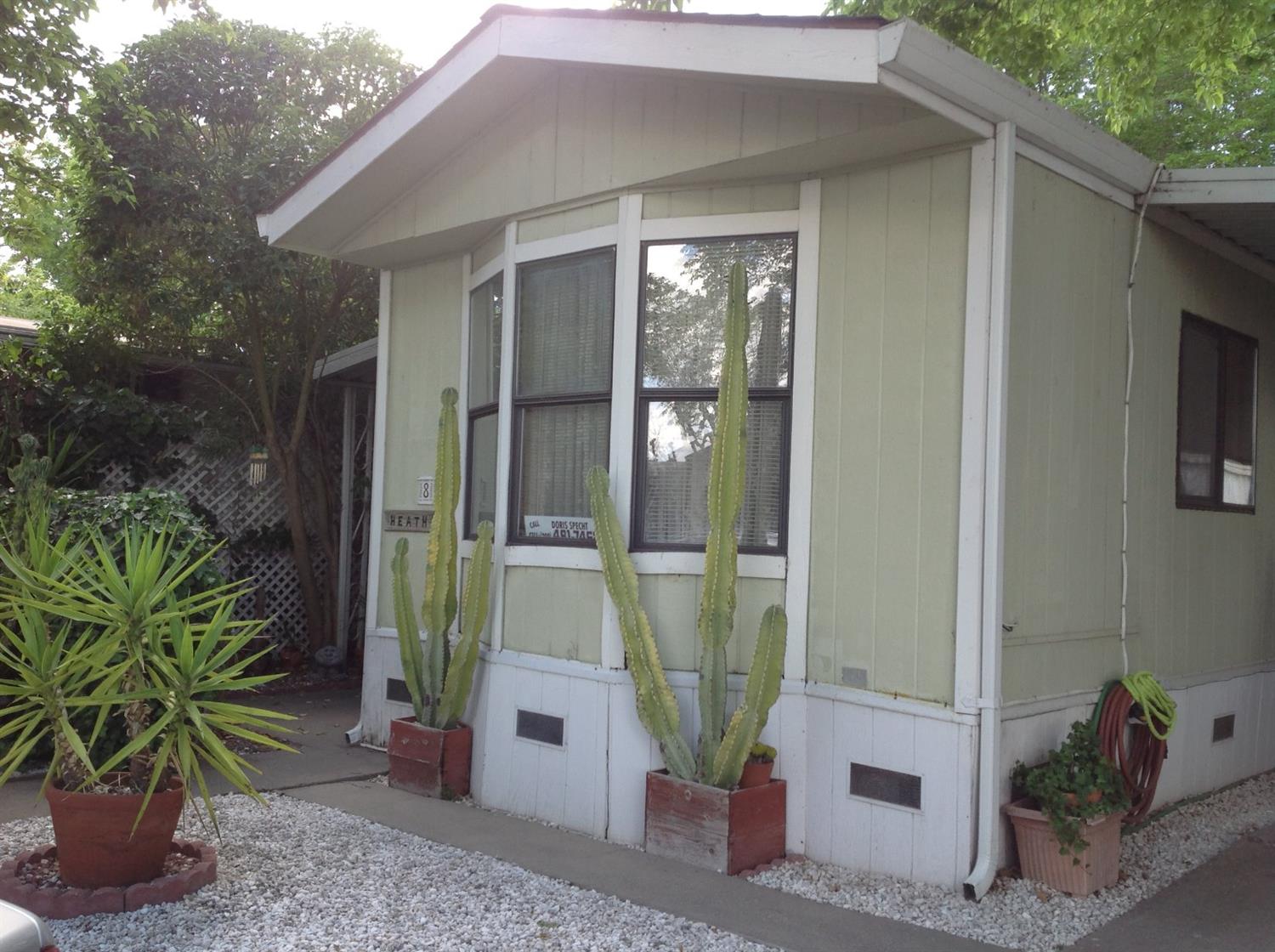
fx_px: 1287
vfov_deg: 40.6
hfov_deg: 52.7
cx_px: 638
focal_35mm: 35
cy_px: 476
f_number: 2.4
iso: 50
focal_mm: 4.28
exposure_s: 1/142
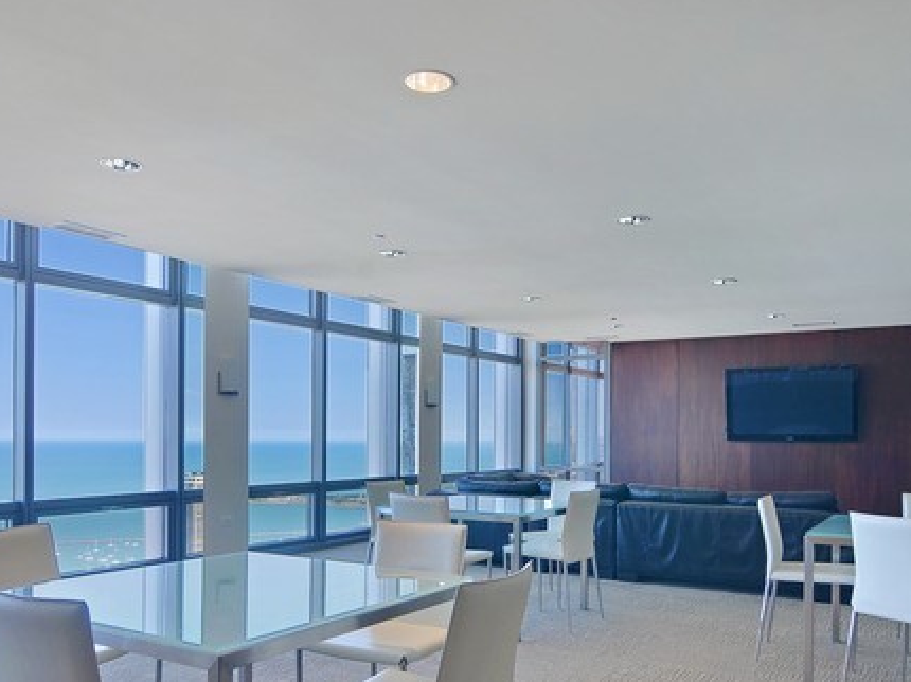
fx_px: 789
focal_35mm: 30
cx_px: 485
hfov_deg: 59.9
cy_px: 434
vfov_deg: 46.3
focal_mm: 14
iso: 200
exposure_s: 1/6
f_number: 8
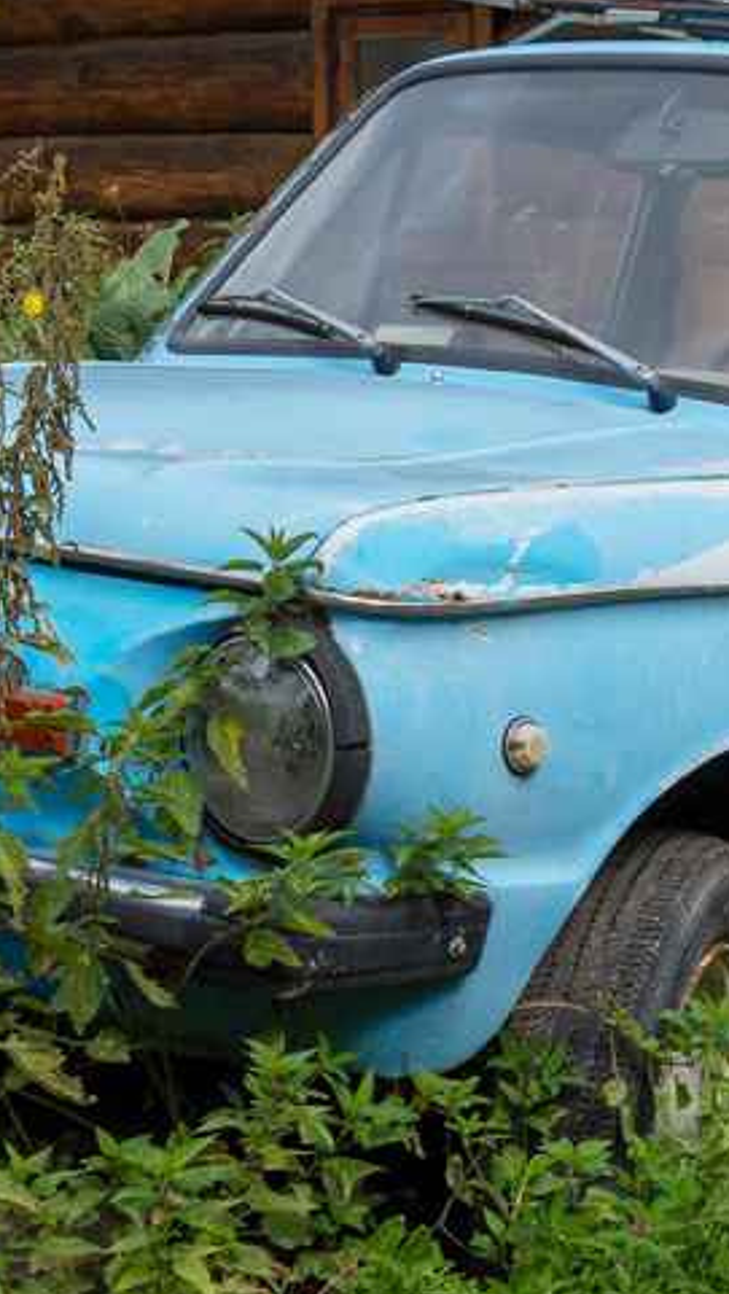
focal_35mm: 102
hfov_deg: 11.7
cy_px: 336
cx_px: 689
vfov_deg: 20.7
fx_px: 3518
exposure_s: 1/400
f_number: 7.1
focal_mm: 23
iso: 200
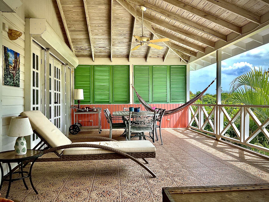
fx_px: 225
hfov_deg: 61.7
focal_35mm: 29
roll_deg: +1.0
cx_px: 134
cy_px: 101
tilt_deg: +1.6
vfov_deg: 48.2
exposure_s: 1/316
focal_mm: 3
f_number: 1.8
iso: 16
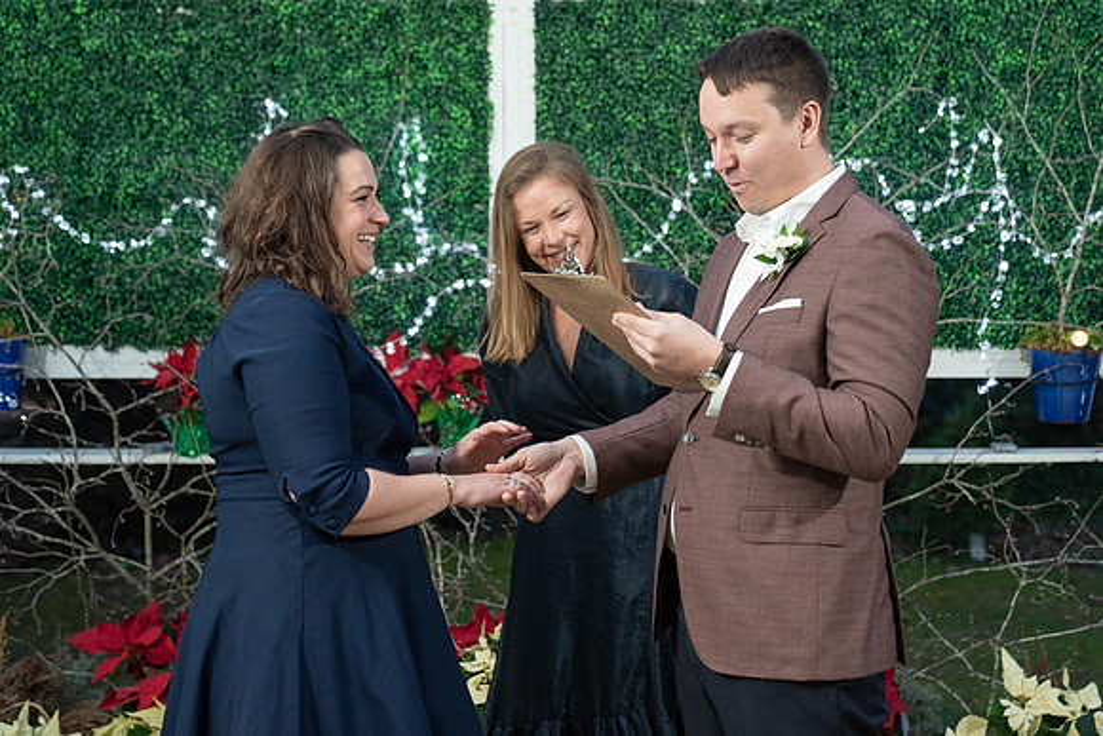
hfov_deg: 32.7
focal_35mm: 61
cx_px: 582
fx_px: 1879
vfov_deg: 22.2
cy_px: 374
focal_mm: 53
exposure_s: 1/100
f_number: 2.8
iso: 2000
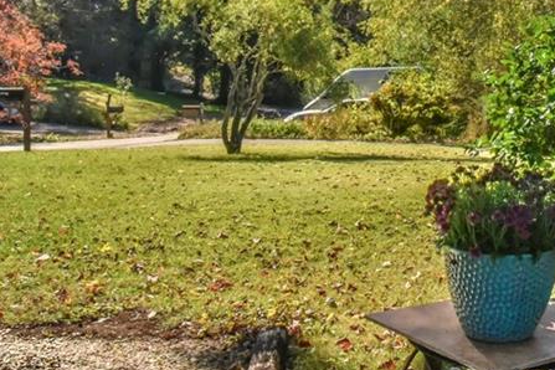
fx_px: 848
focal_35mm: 55
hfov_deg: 34.0
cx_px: 515
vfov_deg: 24.3
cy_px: 86
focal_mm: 24
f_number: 18
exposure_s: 1/320
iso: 4000
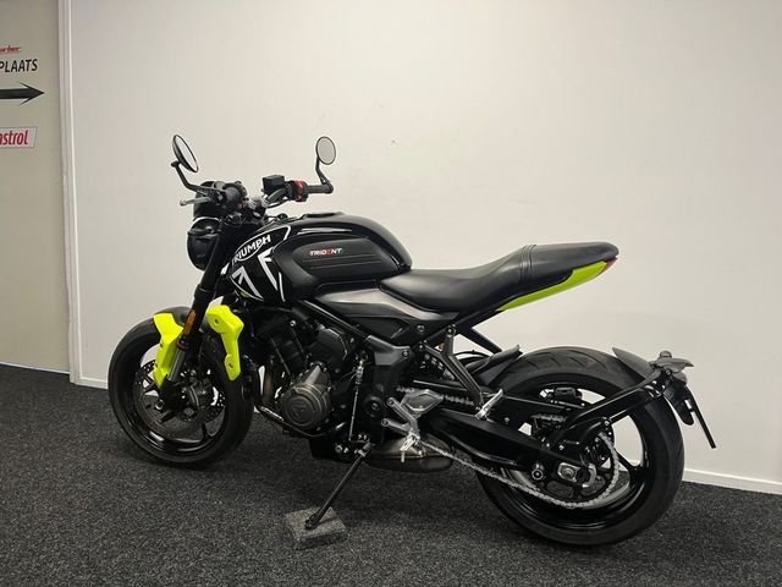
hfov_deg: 67.3
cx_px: 391
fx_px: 587
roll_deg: -2.6
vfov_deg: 53.1
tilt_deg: -7.8
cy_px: 294
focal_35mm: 26
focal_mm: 5.1
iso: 64
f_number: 1.6
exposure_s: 1/50
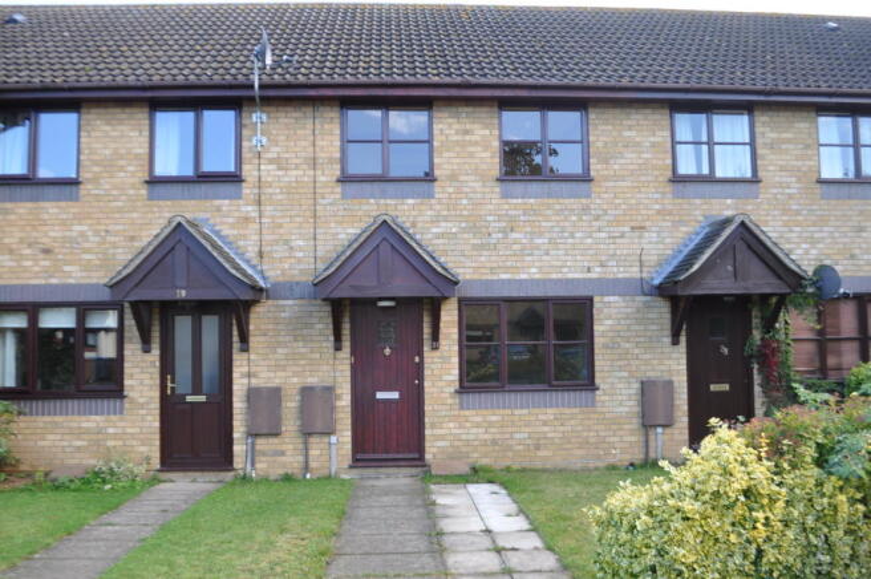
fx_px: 725
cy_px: 290
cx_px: 436
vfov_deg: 43.5
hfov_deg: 62.0
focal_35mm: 30
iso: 320
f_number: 5.6
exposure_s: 1/125
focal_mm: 20
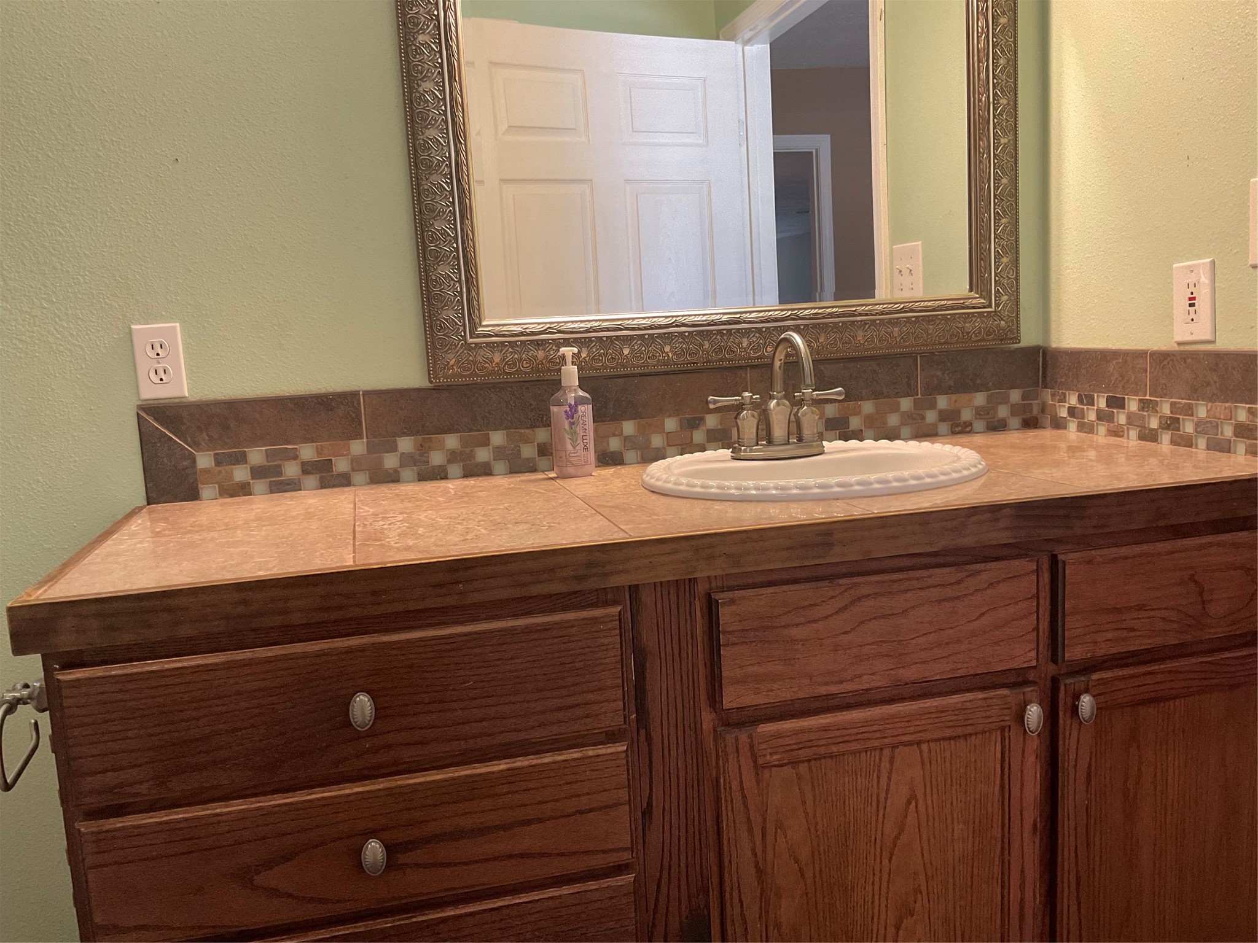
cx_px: 629
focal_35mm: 29
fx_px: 1054
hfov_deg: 61.7
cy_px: 472
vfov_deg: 48.2
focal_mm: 3
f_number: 1.8
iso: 100
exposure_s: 1/60
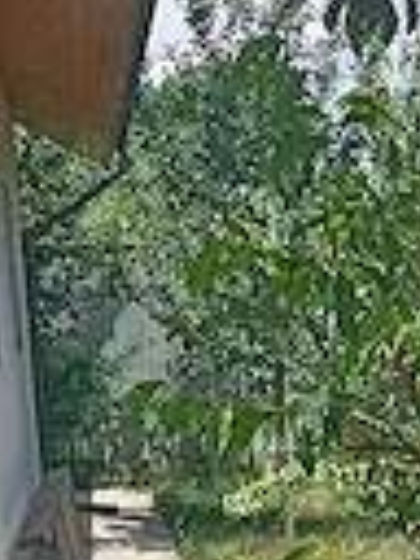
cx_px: 298
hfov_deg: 18.1
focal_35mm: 81
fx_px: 1310
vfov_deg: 22.1
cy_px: 696
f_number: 1.8
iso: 105
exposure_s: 1/864
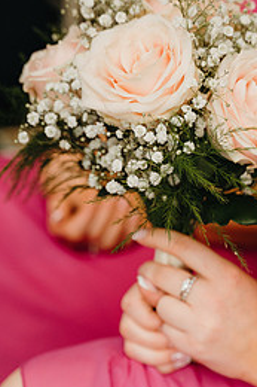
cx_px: 198
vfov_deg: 15.8
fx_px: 1394
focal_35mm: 130
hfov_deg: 10.5
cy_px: 220
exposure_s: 1/200
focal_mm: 75
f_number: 2.8
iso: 1000
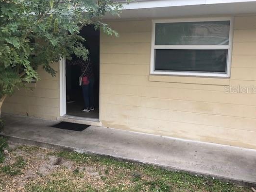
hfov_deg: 53.9
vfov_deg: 41.8
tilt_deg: -7.8
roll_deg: -0.1
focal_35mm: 34
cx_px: 115
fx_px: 251
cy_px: 89
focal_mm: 4
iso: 25
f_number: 1.8
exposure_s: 1/40
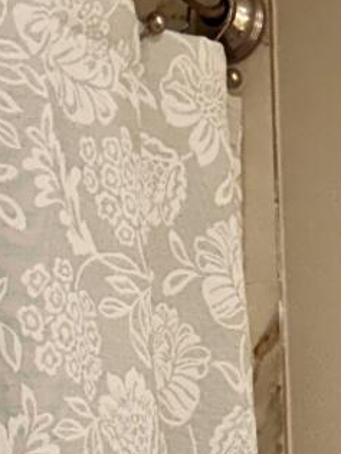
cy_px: 1174
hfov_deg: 9.7
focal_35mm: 152
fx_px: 1996
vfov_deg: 10.6
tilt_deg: -9.4
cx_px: 335
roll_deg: +2.0
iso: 200
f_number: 1.78
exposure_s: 1/120
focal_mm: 6.76
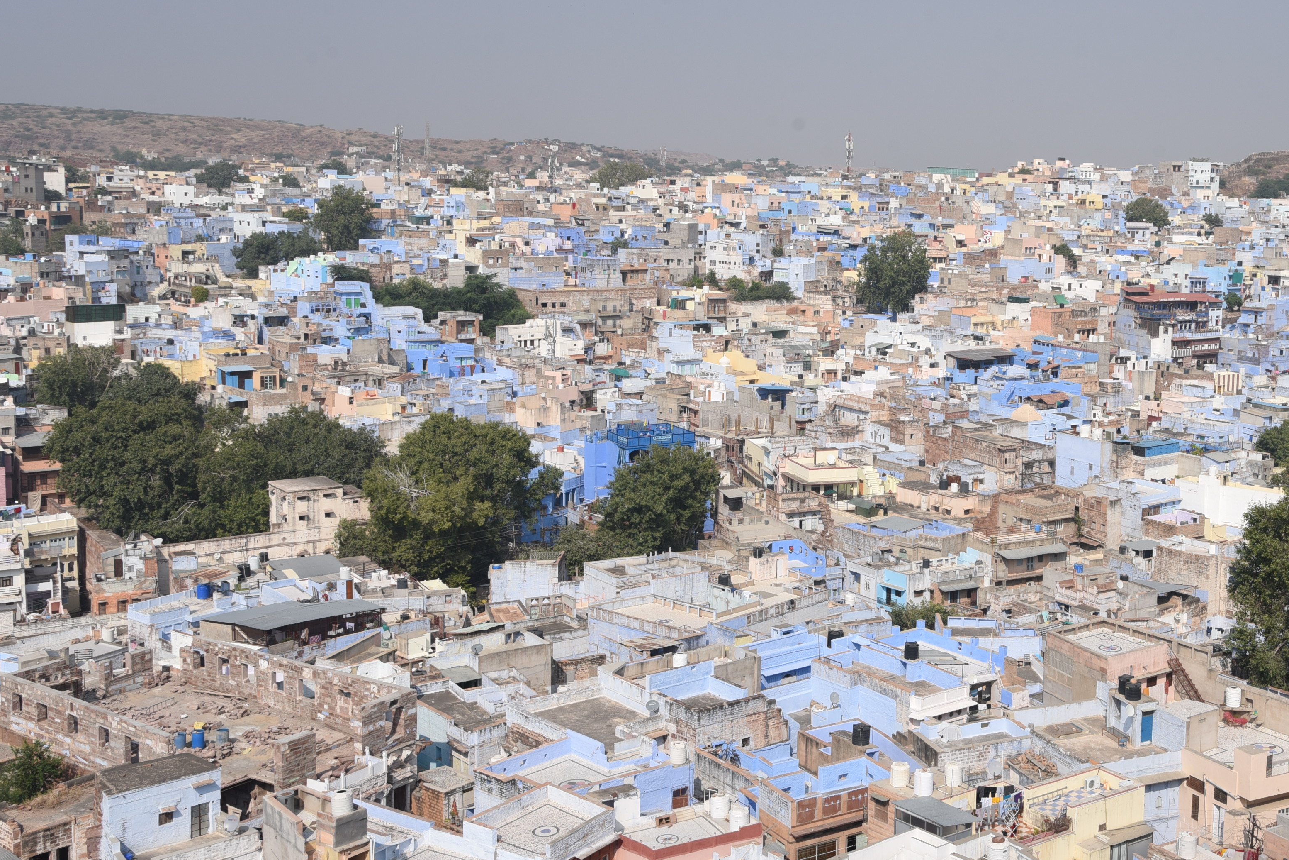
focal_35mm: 45
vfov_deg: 29.8
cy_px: 332
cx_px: 927
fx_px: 1611
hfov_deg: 42.6
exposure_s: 1/200
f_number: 11
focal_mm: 31
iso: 100
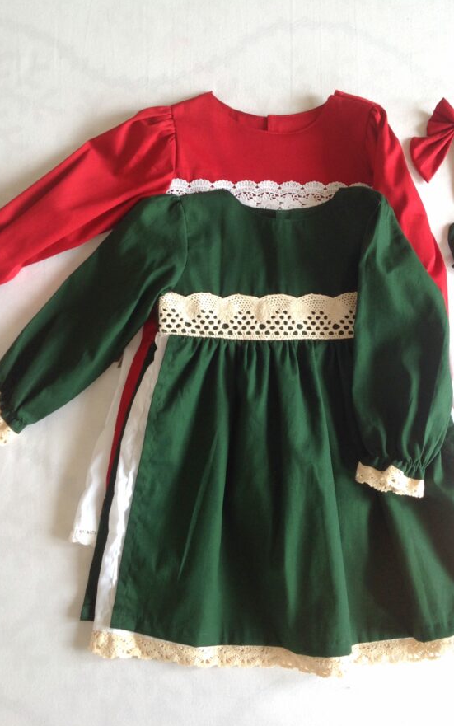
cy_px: 368
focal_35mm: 38
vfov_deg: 51.5
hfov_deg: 33.6
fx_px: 752
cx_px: 244
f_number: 2.4
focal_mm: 4.28
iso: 64
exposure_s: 1/40
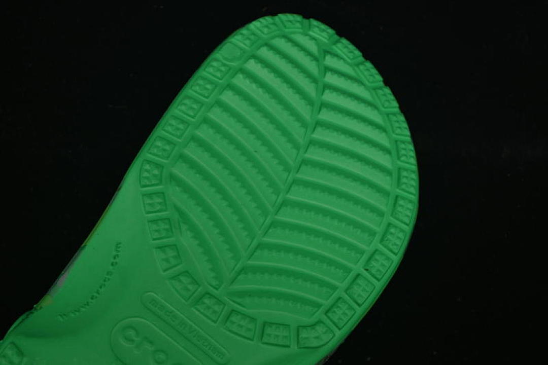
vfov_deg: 18.2
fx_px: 1142
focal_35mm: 75
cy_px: 182
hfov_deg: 27.0
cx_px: 274
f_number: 6.3
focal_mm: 50
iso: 160
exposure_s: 1/50
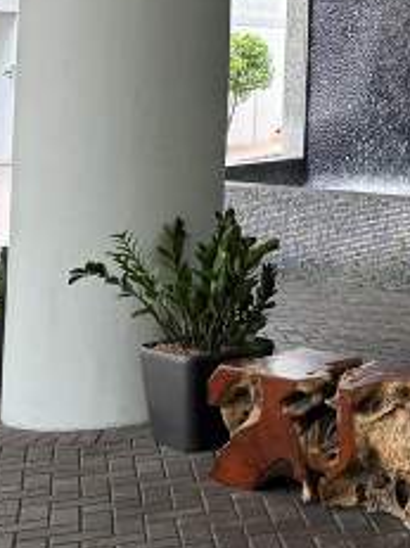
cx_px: 647
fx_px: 1312
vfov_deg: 22.3
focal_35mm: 83
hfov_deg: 16.0
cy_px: -45
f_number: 1.78
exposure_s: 1/120
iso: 125
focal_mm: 6.76
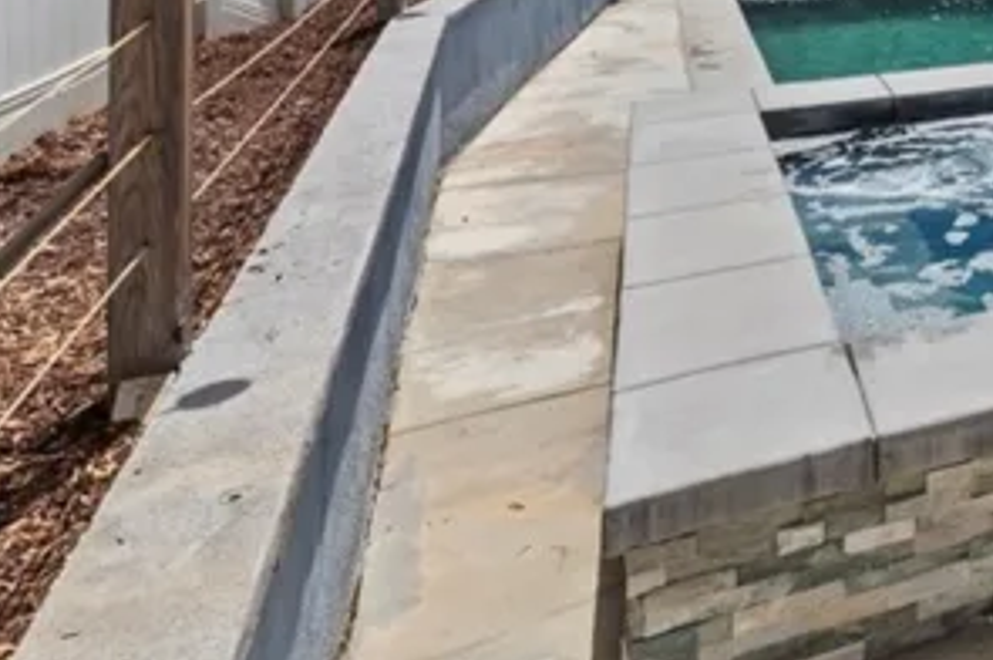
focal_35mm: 40
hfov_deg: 33.2
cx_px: 1336
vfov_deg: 28.2
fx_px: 1102
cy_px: -168
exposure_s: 1/100
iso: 125
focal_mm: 14
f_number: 22
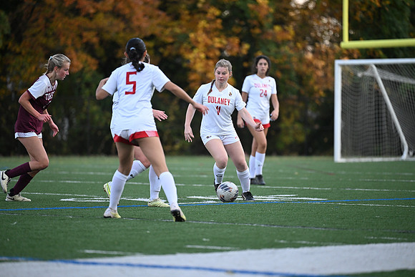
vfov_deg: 6.9
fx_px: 2306
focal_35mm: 200
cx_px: 208
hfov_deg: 10.3
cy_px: 138
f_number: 2.8
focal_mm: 200
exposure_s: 1/2500
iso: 2000
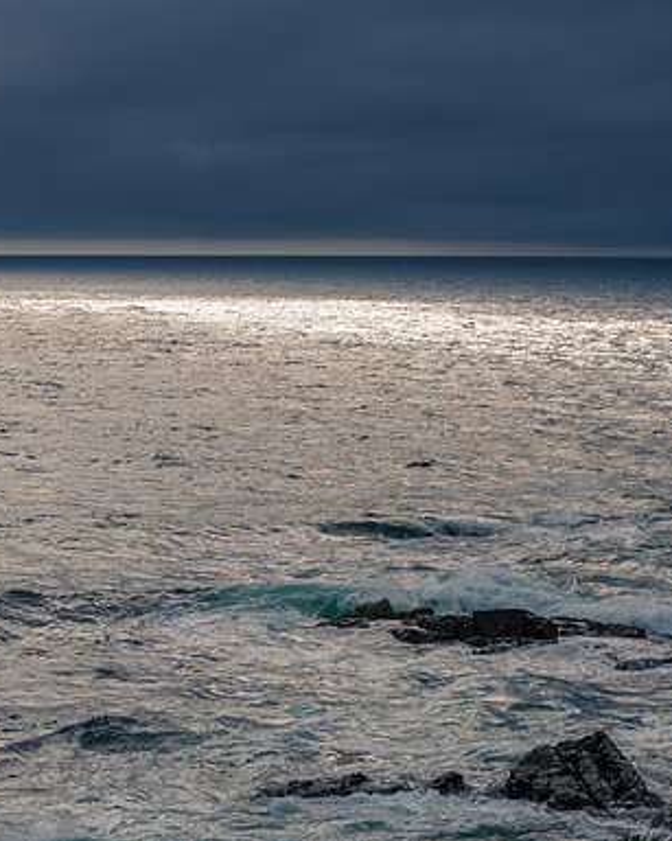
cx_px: 184
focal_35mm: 102
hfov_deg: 15.0
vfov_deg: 18.8
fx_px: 2537
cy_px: 422
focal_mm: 70
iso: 50
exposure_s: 1/250
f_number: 9
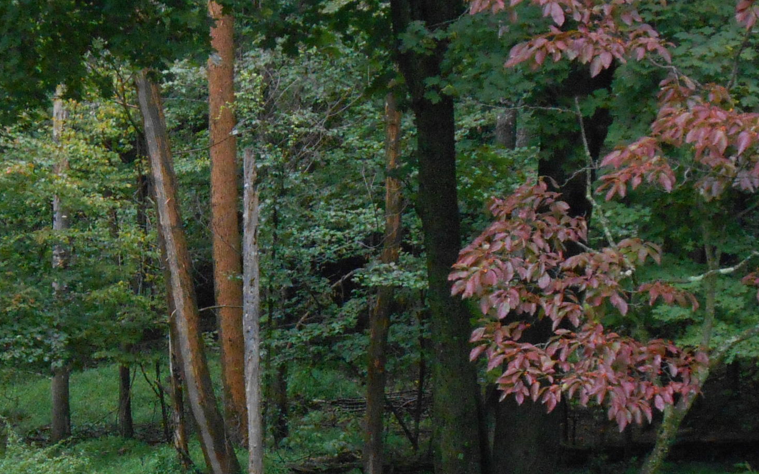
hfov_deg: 13.3
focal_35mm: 157
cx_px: 163
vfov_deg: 8.3
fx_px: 3247
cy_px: 460
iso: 500
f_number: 6
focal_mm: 12.8
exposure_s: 1/125
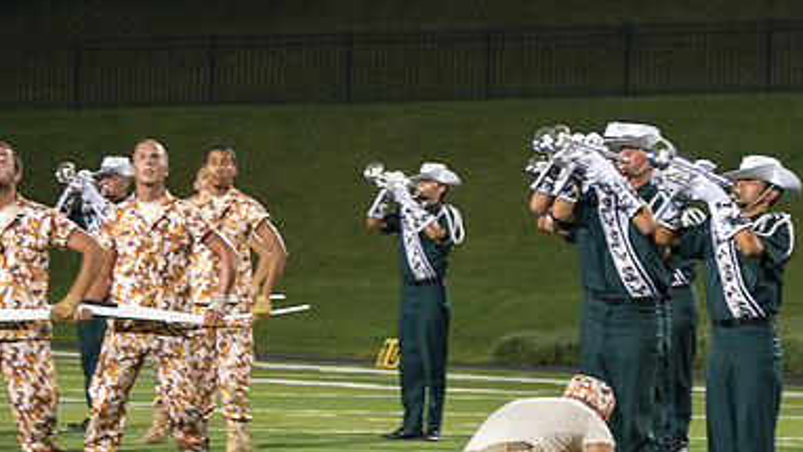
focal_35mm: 298
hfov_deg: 7.2
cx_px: 596
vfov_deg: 4.1
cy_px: 402
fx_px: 6346
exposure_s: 1/160
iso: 2000
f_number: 4.5
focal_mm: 100
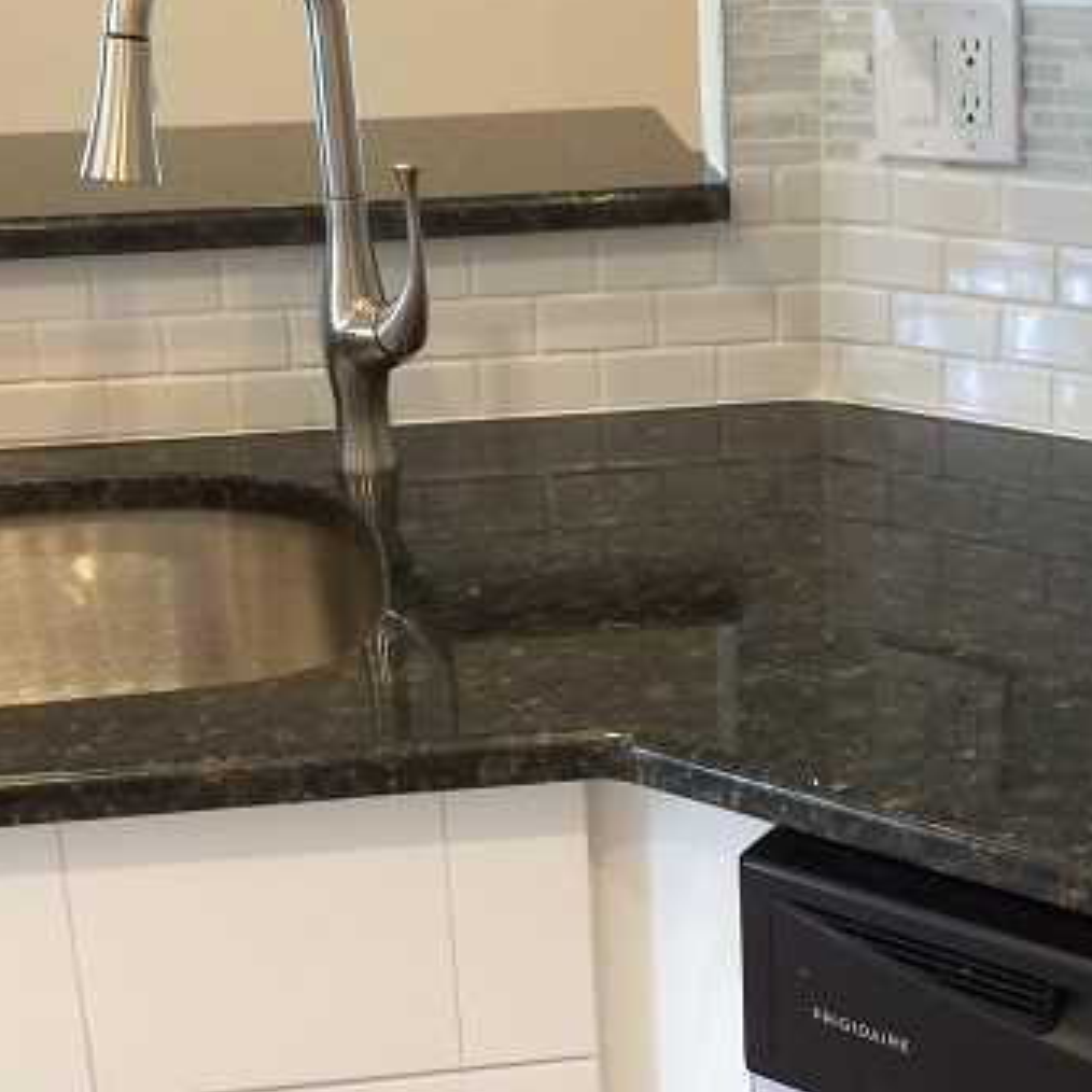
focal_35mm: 64
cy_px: 662
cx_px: 691
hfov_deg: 26.8
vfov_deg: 26.8
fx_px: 2284
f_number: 2.2
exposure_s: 1/30
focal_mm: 4.12
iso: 160
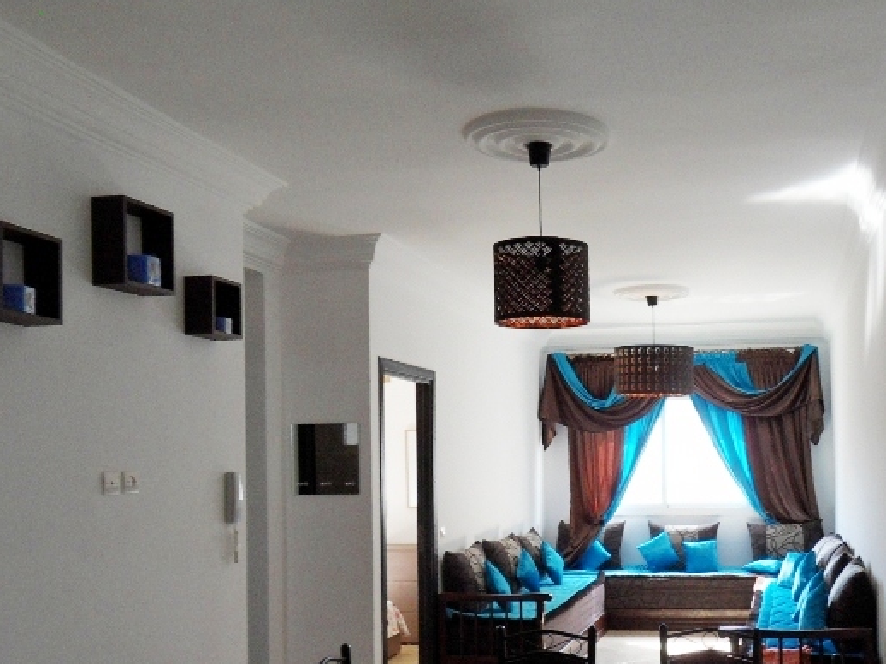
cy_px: 432
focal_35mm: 38
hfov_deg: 47.7
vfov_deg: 37.4
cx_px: 628
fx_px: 972
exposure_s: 1/30
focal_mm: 4.2
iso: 120
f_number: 3.3
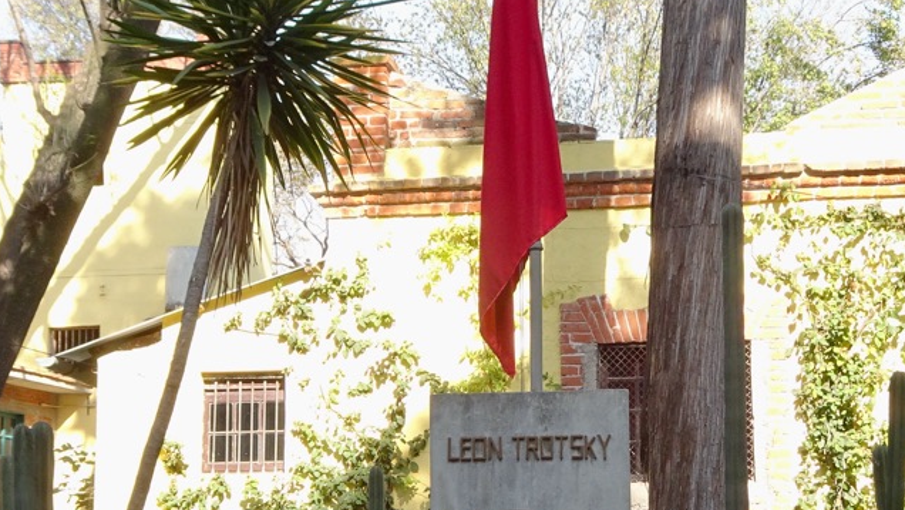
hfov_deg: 30.5
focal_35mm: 69
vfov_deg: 17.4
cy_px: 382
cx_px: 535
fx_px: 1656
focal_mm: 5.26
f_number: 4
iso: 80
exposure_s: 1/160
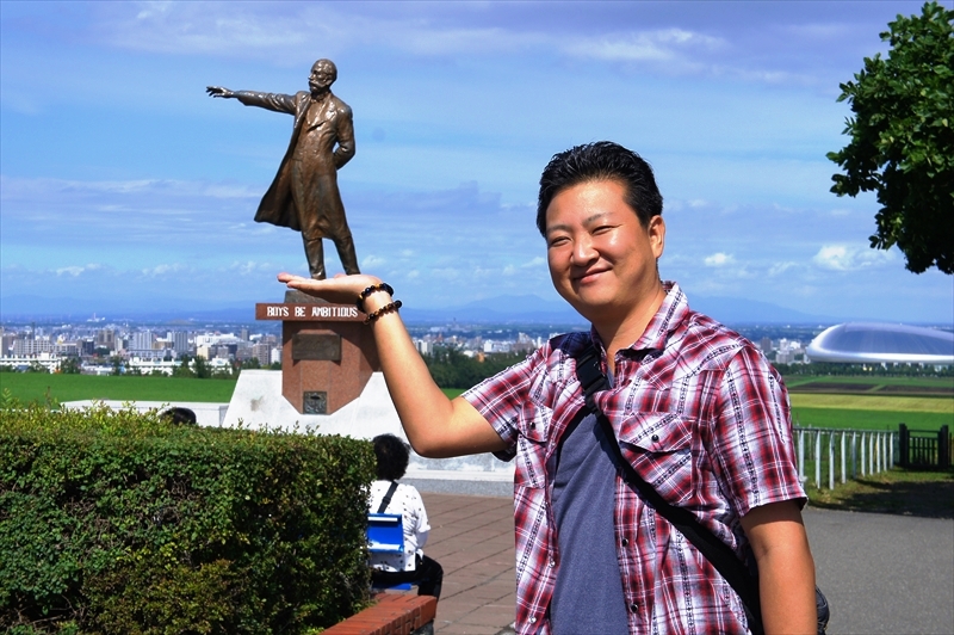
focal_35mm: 64
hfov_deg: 31.2
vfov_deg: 21.0
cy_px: 318
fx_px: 1708
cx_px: 477
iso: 200
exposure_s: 1/250
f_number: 13
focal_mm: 43
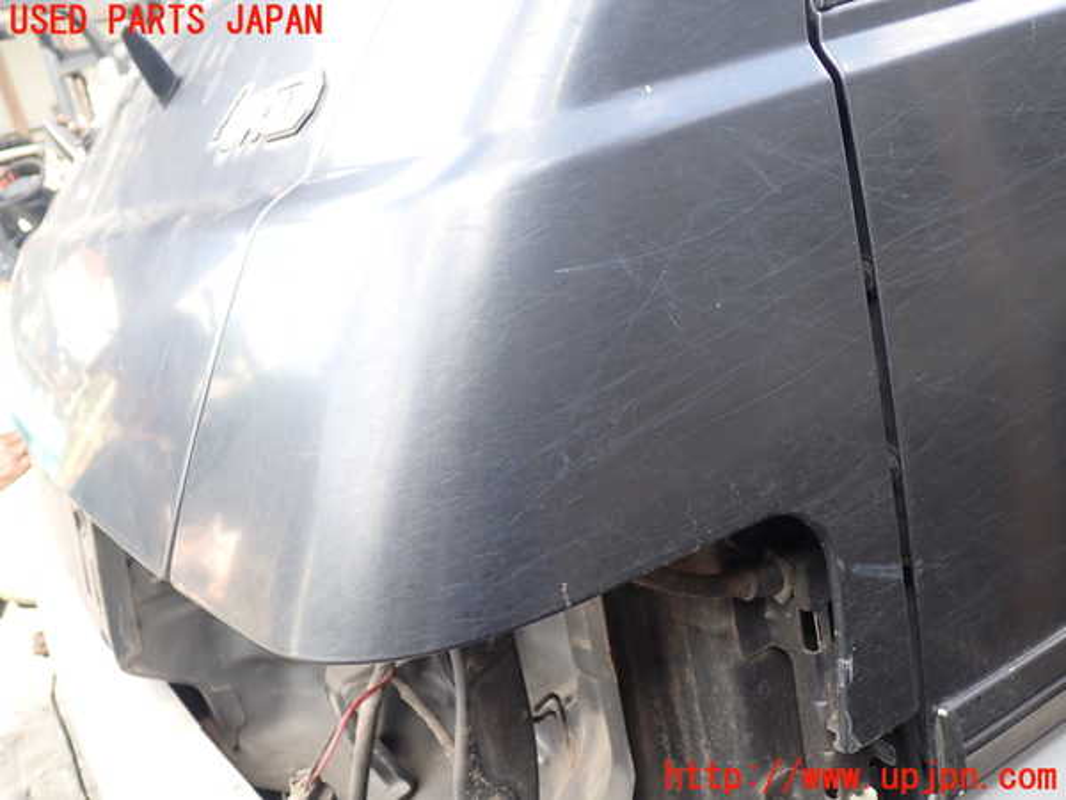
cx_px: 533
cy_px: 400
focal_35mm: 30
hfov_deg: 60.0
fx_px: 924
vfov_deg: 46.8
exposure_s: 1/100
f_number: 2.3
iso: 100
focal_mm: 5.4
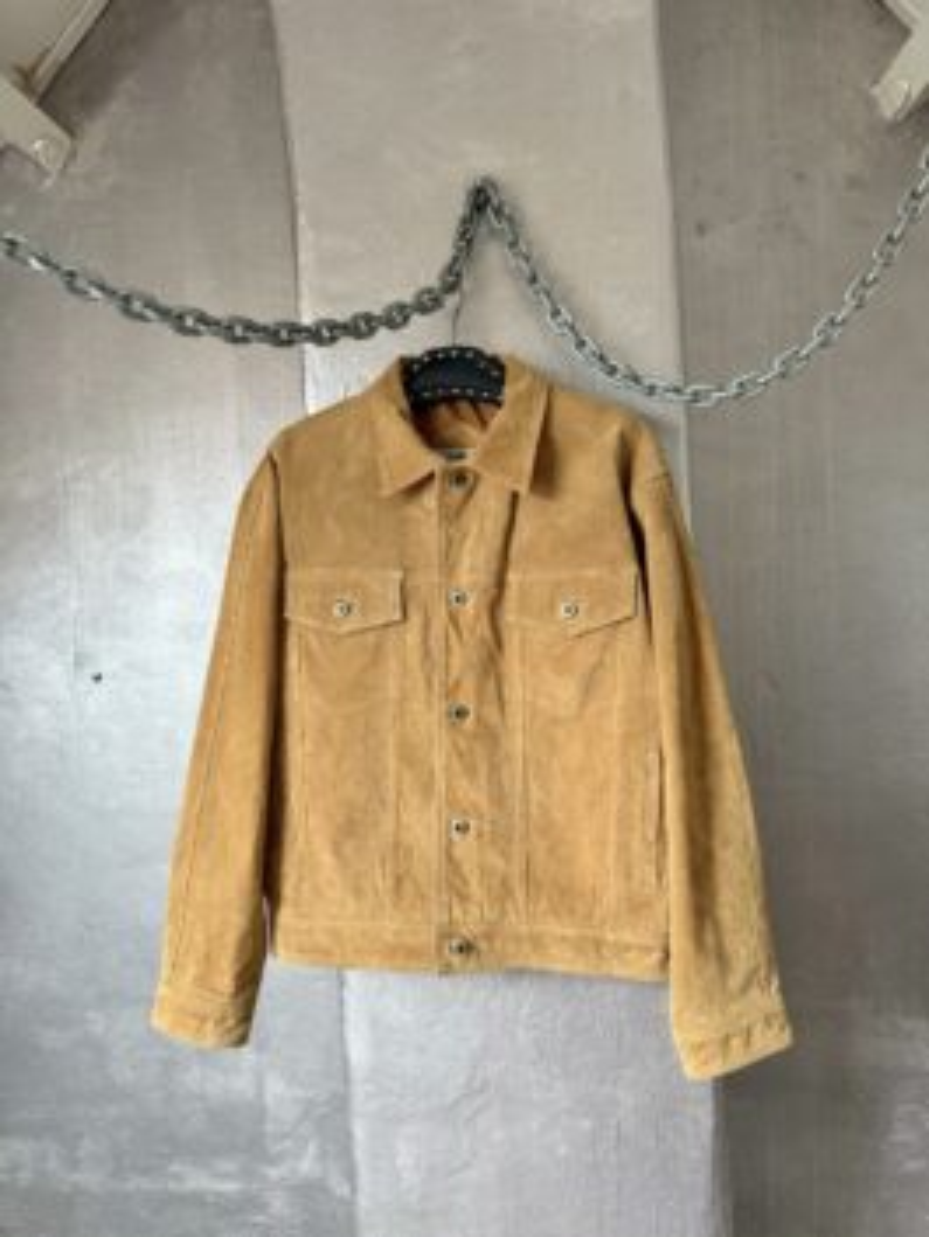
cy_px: 618
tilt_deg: -0.8
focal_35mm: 24
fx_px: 858
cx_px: 464
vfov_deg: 71.6
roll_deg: +0.9
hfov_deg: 56.8
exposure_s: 1/60
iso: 250
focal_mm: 6.76
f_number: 1.78
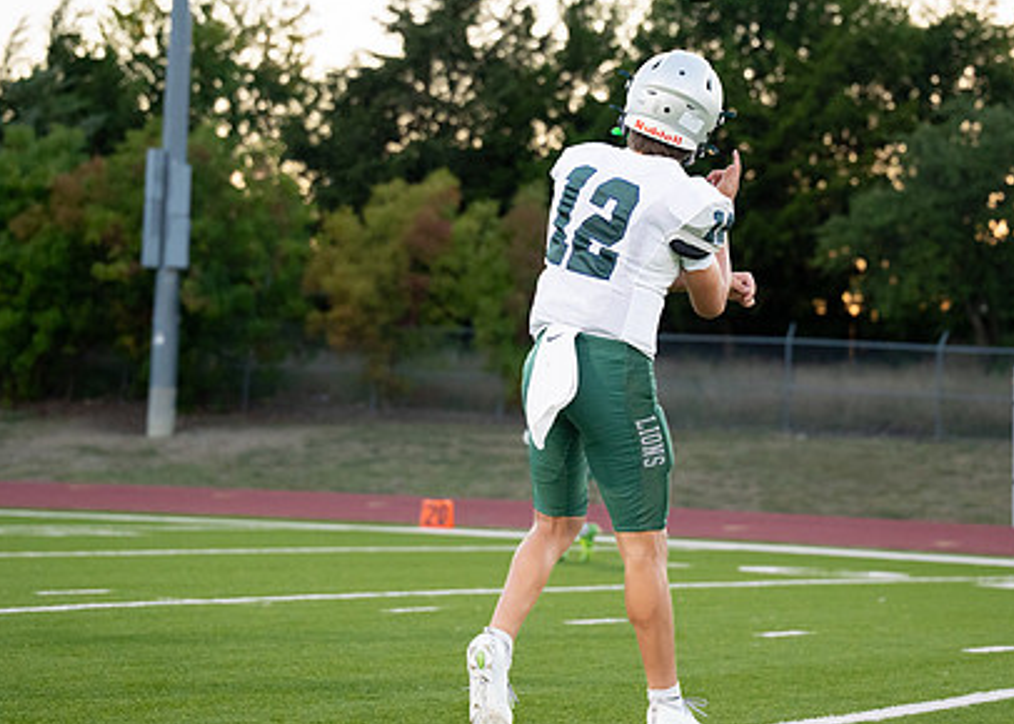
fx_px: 3283
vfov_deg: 12.6
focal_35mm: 114
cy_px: 258
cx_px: 554
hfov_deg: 17.6
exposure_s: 1/1600
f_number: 2.8
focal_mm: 70
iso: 2000
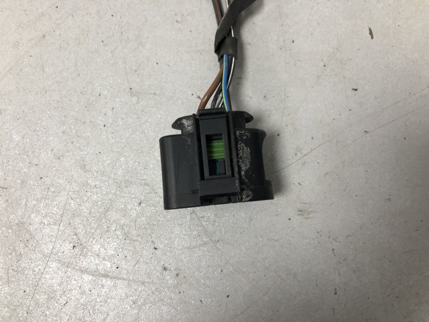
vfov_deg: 49.7
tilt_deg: -83.3
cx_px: 214
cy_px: 161
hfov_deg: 63.4
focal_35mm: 28
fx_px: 347
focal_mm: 4
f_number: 1.8
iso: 32
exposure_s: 1/25
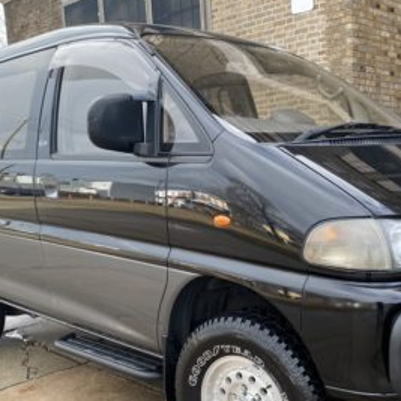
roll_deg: +3.3
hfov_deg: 38.8
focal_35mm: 43
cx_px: 257
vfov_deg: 38.8
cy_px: 262
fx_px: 564
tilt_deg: -9.8
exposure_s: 1/388
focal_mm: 4.25
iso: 32
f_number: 1.8
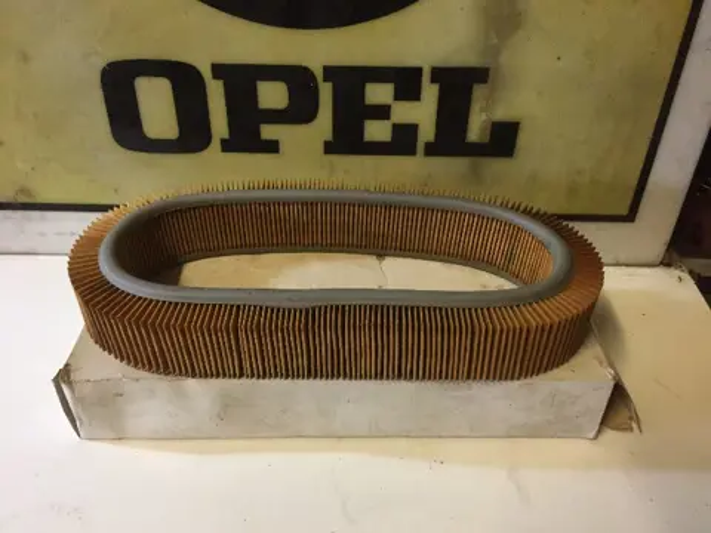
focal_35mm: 29
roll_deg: -3.2
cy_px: 266
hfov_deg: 61.7
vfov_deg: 48.2
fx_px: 596
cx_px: 356
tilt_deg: -41.5
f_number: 2.2
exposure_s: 1/25
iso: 250
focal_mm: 4.15
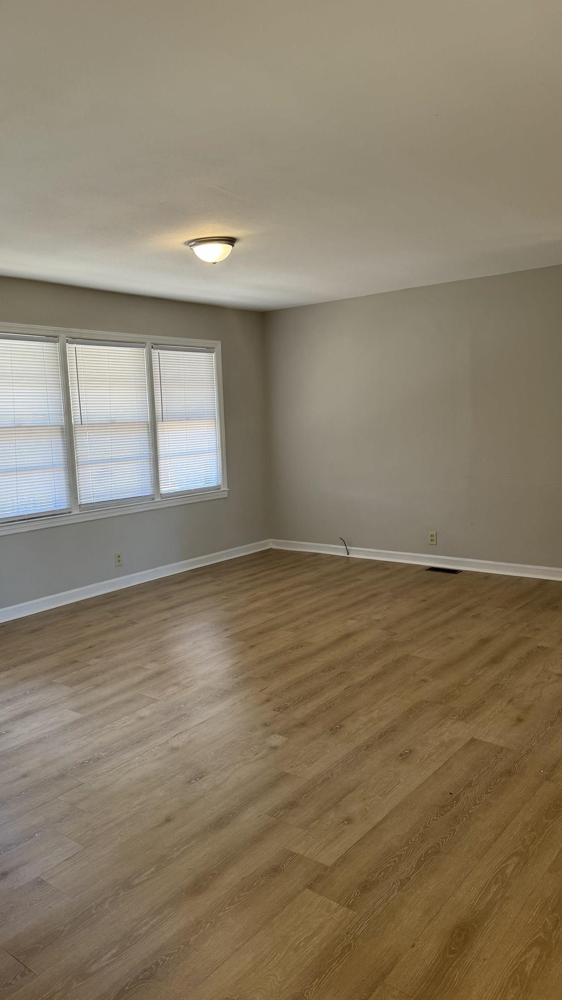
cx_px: 250
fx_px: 715
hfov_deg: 42.8
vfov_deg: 69.9
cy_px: 495
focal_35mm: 27
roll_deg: +2.8
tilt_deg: -6.3
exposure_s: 1/60
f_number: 1.78
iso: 125
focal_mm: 6.76
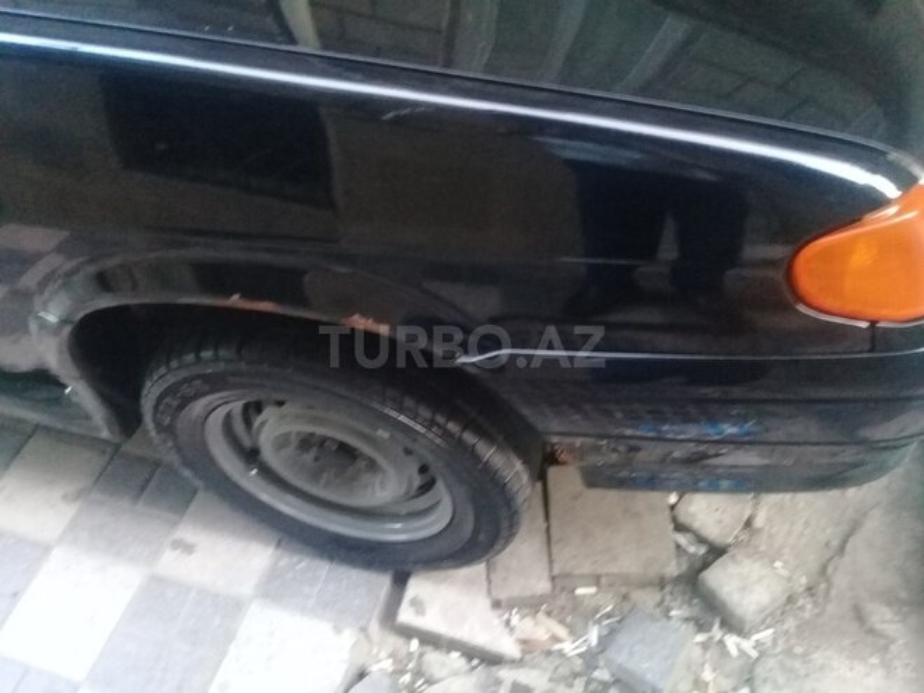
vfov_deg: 45.4
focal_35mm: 31
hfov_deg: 58.4
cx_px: 462
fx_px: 827
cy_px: 346
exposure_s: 1/15
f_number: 2.2
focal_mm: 3.3
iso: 500
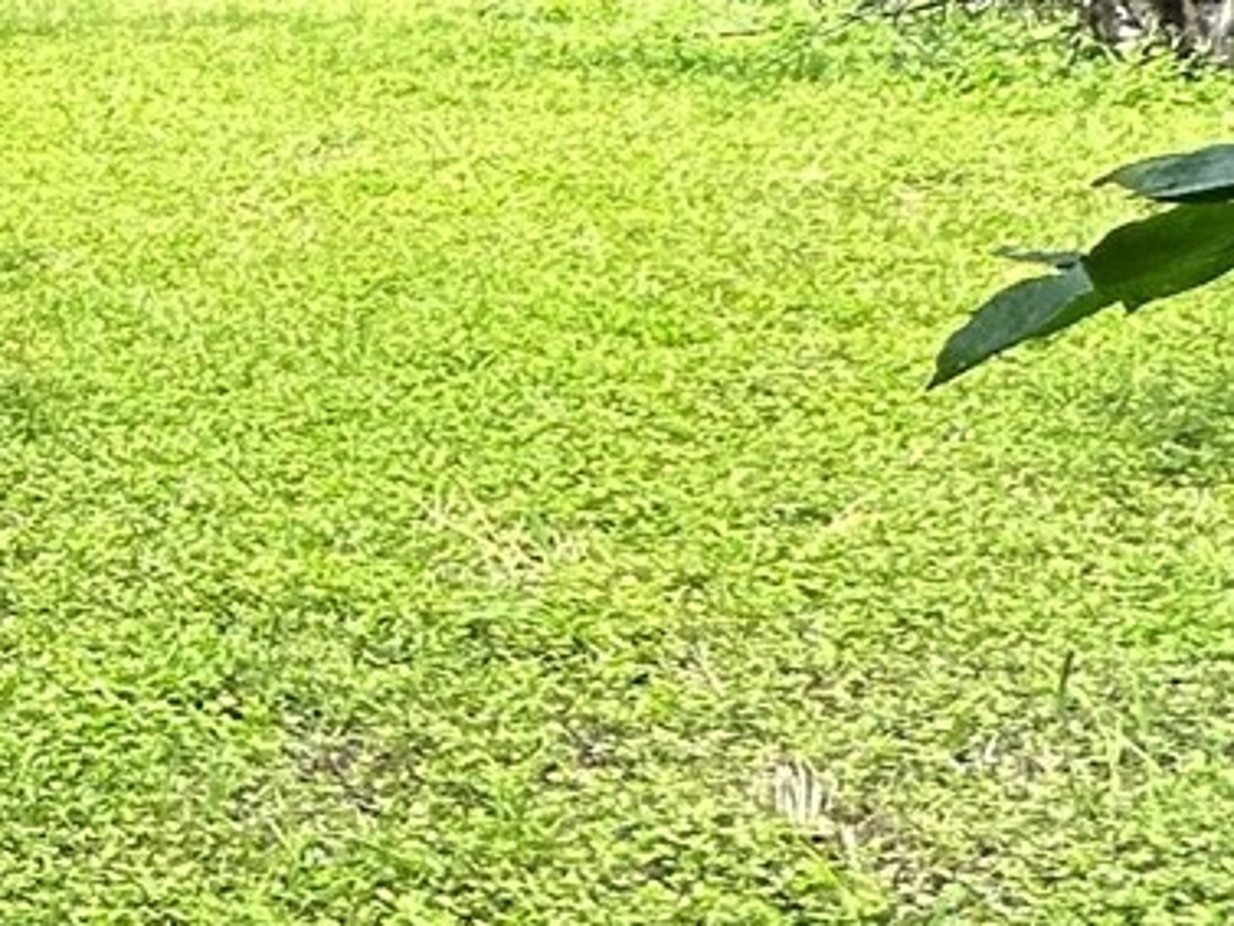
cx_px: -1630
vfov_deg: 19.3
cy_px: 625
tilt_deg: -17.6
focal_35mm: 76
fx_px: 2710
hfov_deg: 15.6
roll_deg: +0.1
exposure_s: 1/511
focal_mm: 2.22
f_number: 2.2
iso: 40
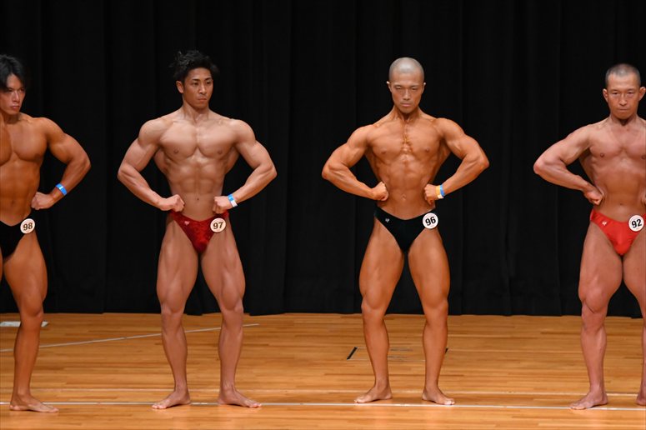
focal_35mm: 270
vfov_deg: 5.1
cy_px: 215
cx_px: 323
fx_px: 4843
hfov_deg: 7.6
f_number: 5.6
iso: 3200
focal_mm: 180
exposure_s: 1/400
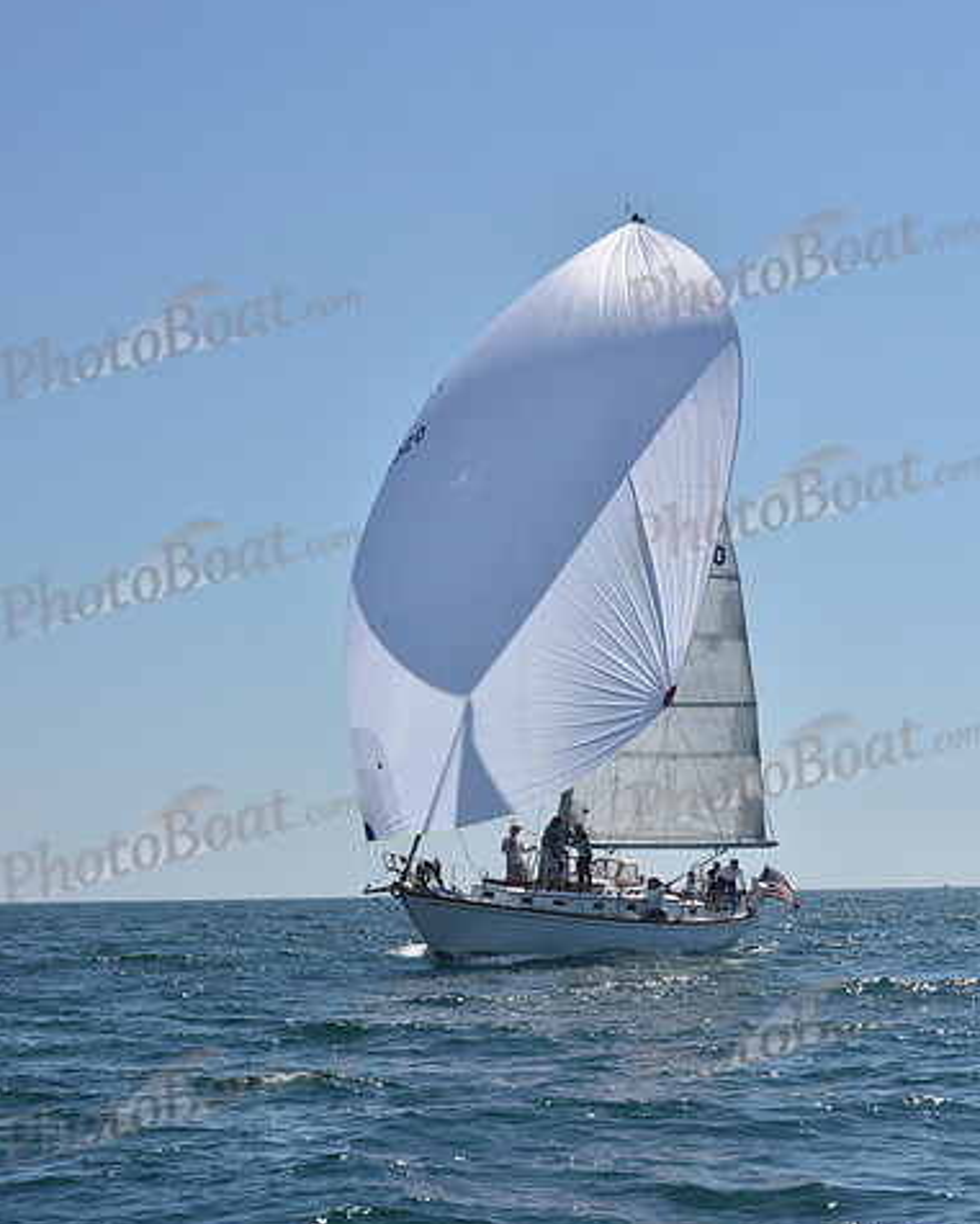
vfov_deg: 23.8
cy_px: 671
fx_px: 2899
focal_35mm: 80
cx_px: 495
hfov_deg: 19.2
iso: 250
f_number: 13
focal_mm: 70
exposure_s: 1/800
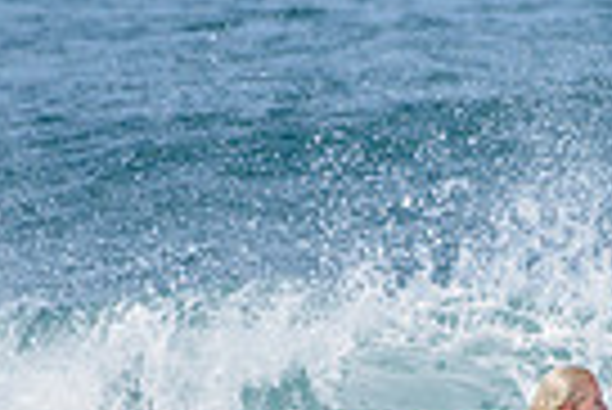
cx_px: 562
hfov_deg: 1.0
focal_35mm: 2130
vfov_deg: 0.6
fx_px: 36248
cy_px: 453
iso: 250
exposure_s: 1/2500
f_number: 6.3
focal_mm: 500
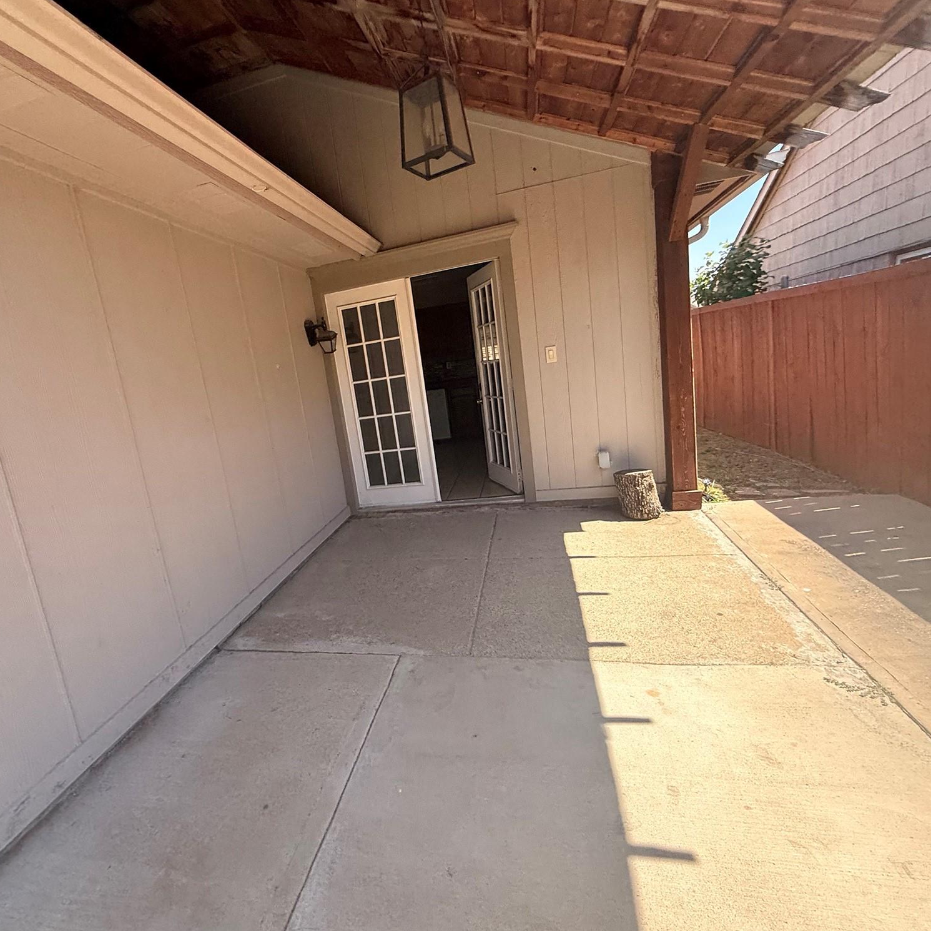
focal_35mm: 17
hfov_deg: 83.3
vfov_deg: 84.0
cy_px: 467
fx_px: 517
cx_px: 392
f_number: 2.2
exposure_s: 1/789
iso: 64
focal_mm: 2.22
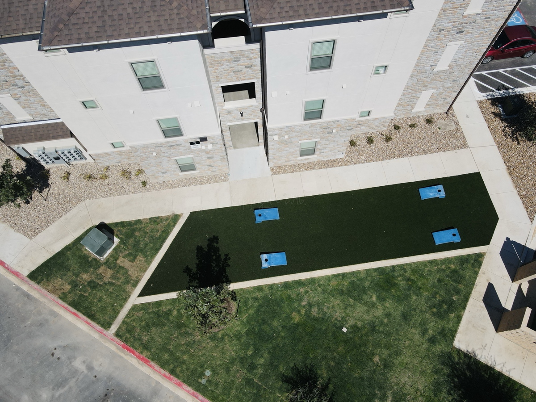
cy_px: 201
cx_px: 268
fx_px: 372
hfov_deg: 71.6
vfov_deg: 56.8
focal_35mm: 24
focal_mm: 4.5
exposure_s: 1/1250
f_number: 2.8
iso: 100
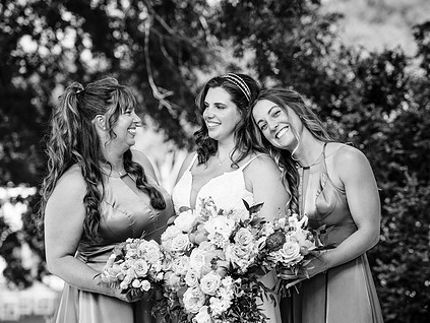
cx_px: 220
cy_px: 176
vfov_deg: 12.6
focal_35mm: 118
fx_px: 1467
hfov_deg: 16.7
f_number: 2.8
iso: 64
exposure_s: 1/500
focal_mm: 85
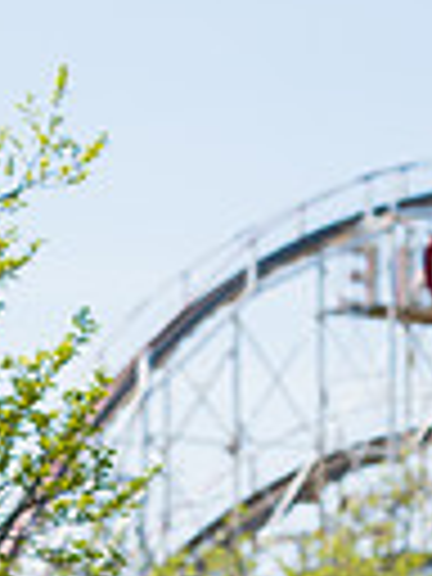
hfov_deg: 4.0
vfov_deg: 5.3
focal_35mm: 371
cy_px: 670
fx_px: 6173
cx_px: 173
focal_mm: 110
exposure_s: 1/2500
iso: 200
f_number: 3.2
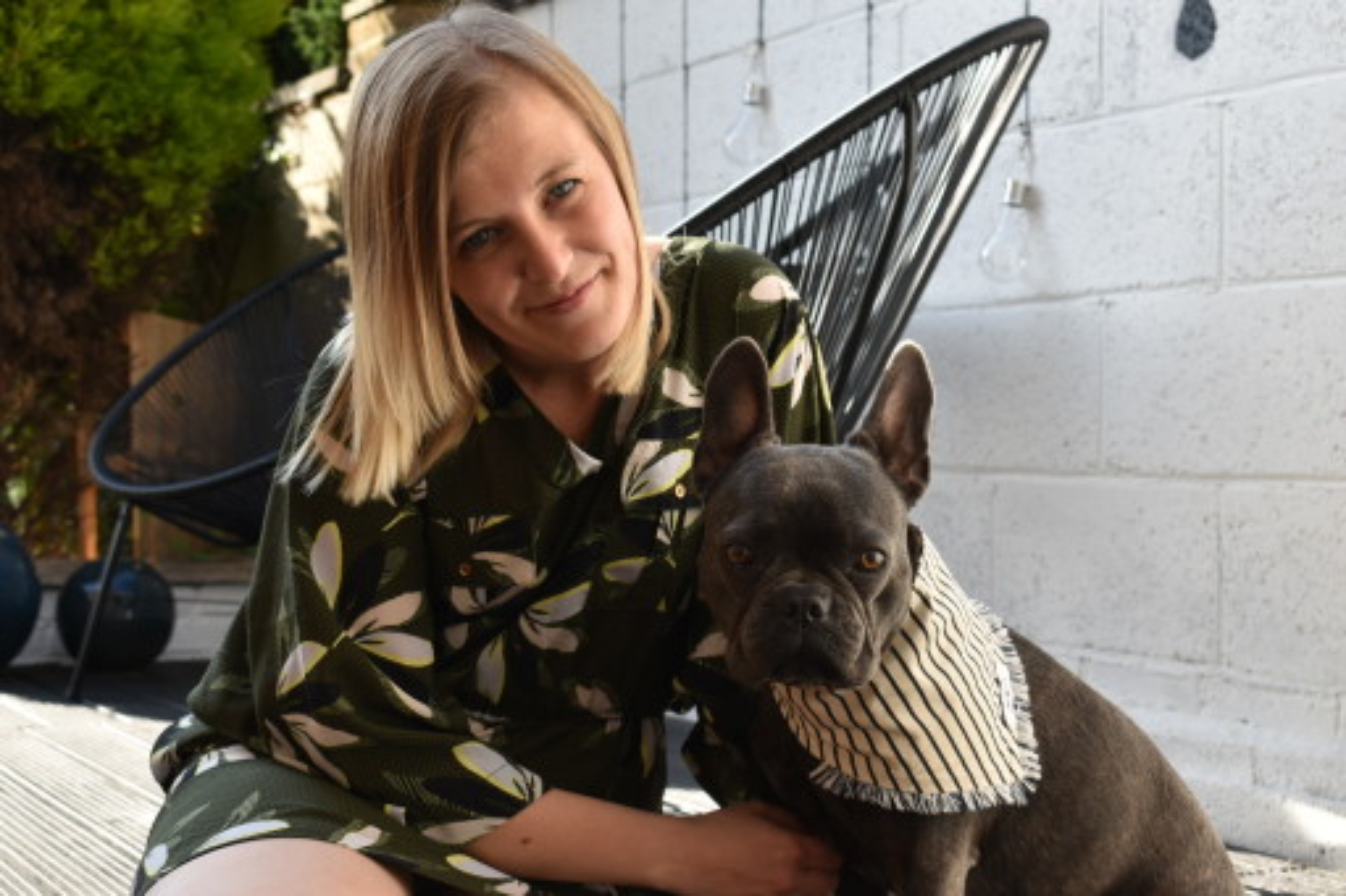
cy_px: 448
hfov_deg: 35.1
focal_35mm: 57
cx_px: 673
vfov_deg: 23.8
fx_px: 2130
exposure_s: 1/160
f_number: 6.3
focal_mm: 38
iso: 200
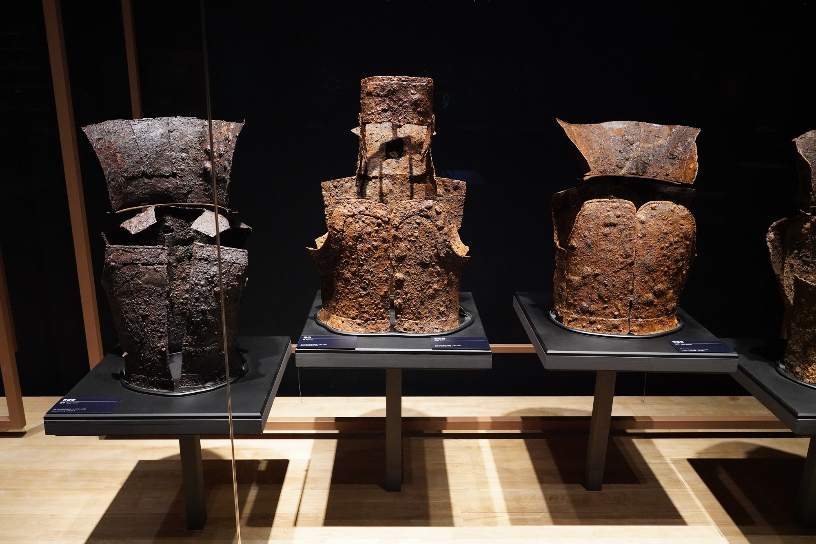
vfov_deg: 43.6
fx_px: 680
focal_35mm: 30
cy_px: 272
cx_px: 408
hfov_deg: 61.9
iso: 8000
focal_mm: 30
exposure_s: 1/100
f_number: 6.3
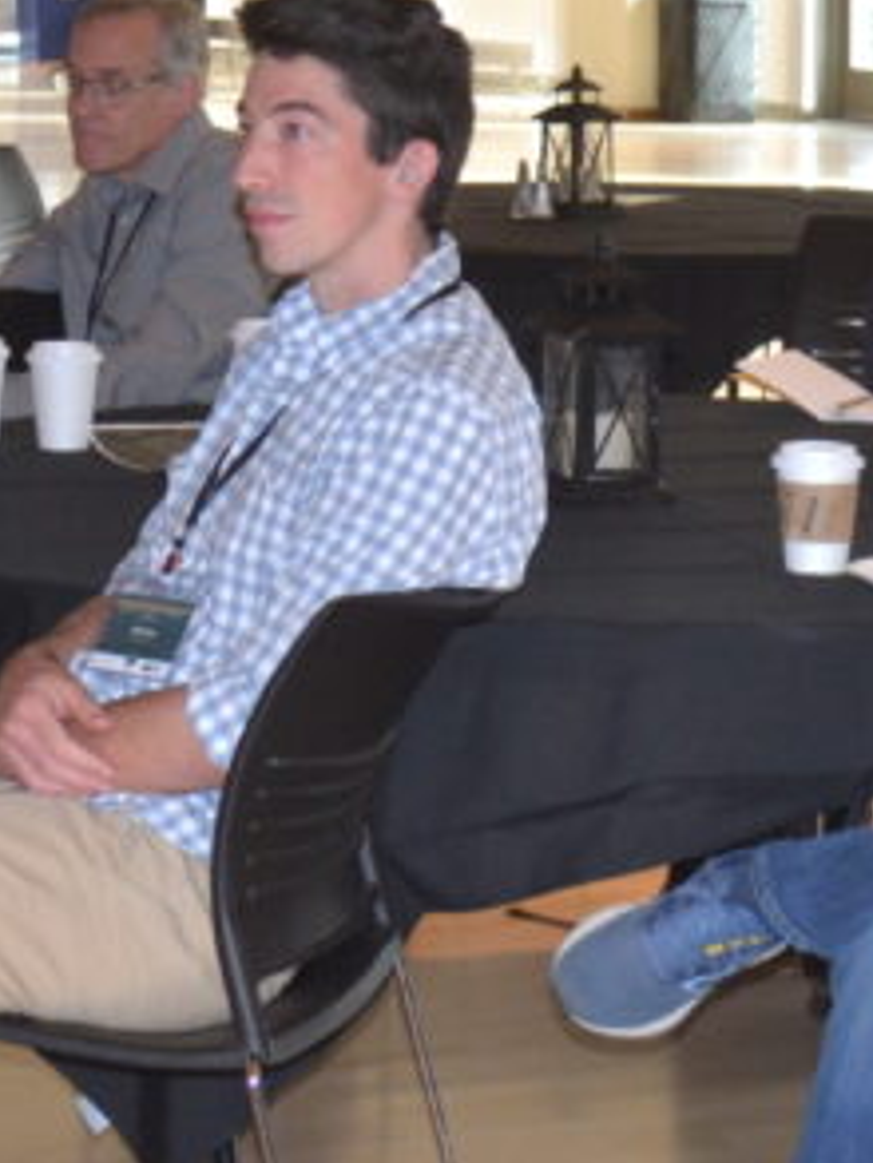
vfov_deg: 14.9
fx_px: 4402
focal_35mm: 131
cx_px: 246
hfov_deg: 11.3
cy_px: 109
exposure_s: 1/60
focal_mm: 26
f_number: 4.2
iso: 800
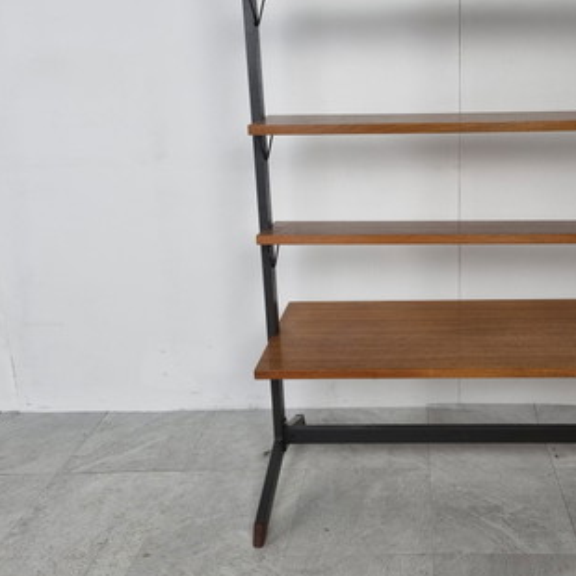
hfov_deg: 42.9
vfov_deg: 43.7
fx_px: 715
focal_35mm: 38
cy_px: 232
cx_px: 411
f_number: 1.8
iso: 80
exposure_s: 1/100
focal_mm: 5.4
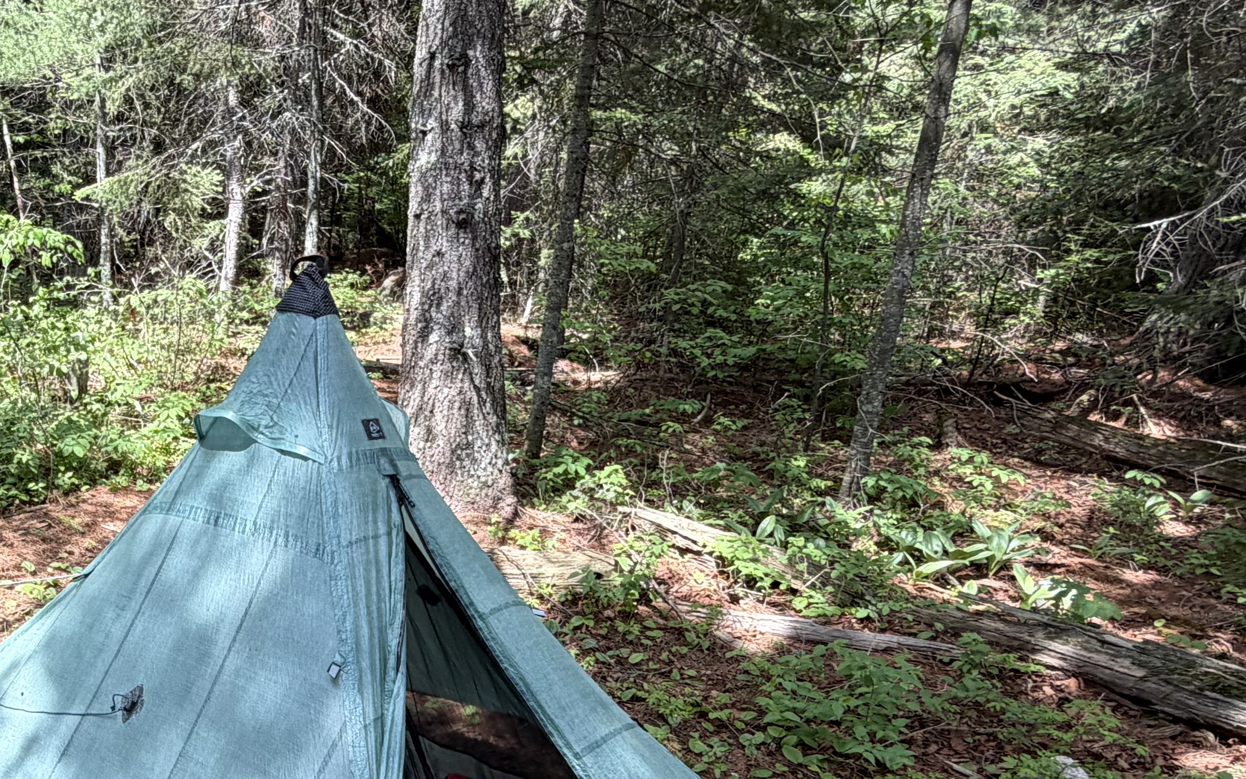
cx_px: 183
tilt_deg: -19.5
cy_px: 623
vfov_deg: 34.3
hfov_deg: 49.5
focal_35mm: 36
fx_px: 1223
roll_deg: -0.6
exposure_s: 1/189
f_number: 2.2
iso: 40
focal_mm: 2.22
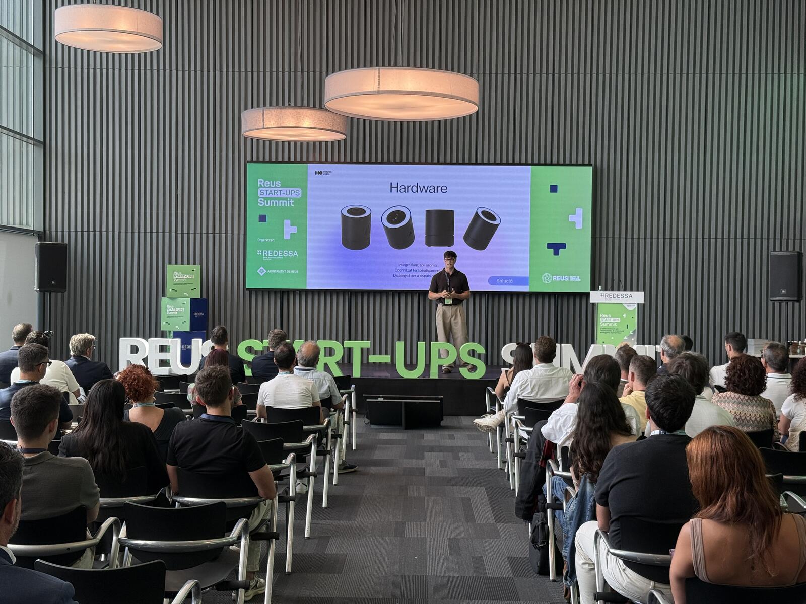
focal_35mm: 48
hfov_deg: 39.7
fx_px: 1118
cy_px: 302
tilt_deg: -0.7
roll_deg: -0.7
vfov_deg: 30.3
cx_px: 403
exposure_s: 1/145
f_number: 1.78
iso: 50
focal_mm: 6.76
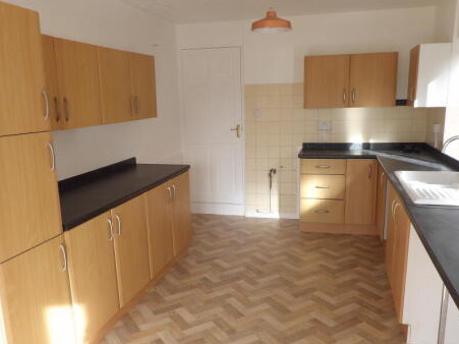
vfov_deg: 45.1
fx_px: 411
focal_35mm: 31
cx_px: 233
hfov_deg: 58.4
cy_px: 209
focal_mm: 4.3
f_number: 4.6
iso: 149
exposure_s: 1/60
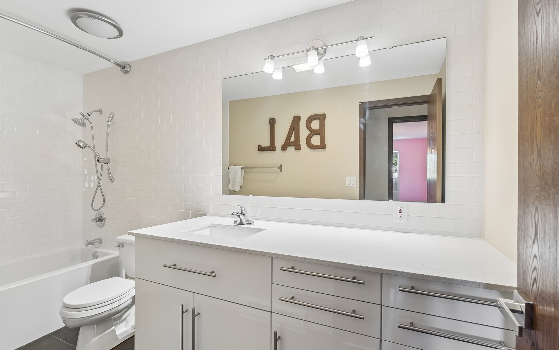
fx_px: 244
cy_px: 174
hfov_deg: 97.8
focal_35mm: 16
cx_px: 286
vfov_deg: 71.3
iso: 250
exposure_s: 1/5
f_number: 9
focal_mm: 10
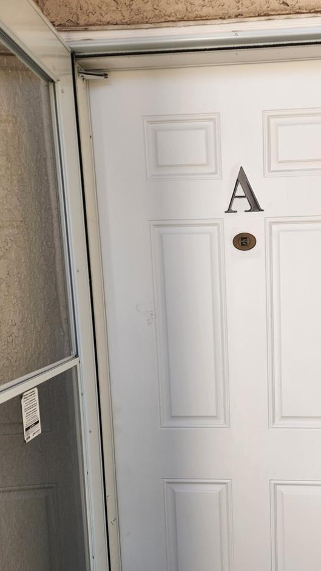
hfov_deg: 35.4
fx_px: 484
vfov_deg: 60.2
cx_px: 260
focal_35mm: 32
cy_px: 357
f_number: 1.8
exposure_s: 1/289
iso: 20
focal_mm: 5.4
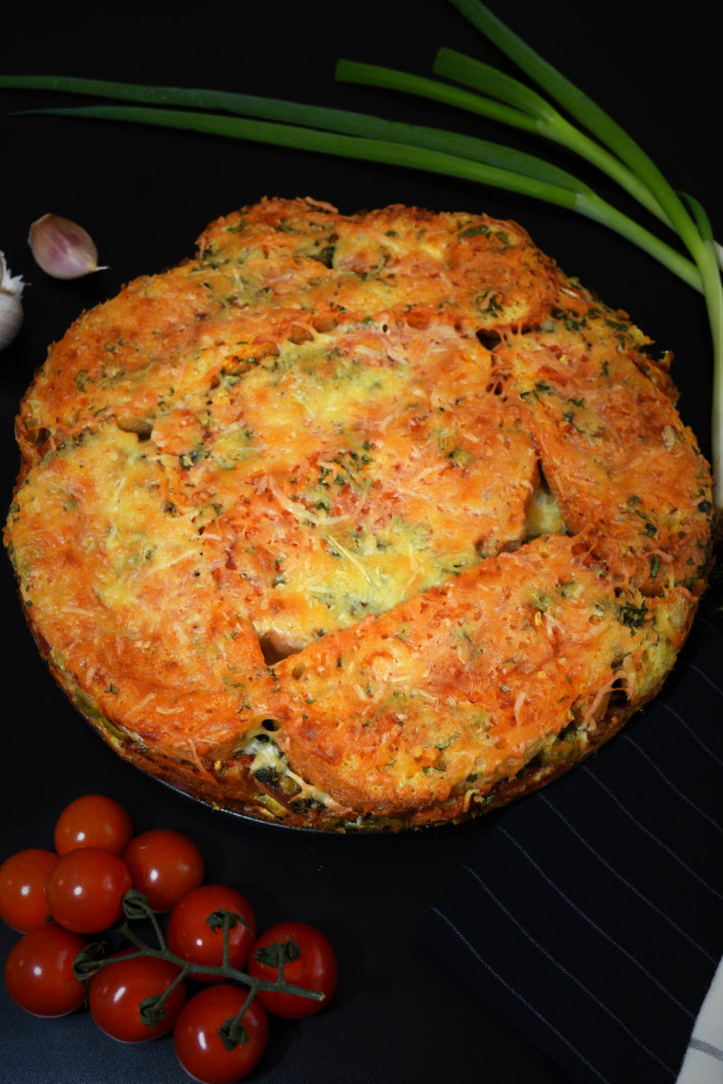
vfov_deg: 46.4
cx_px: 362
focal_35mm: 42
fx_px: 1265
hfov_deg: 31.9
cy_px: 542
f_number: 8
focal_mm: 28
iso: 200
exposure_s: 1/30
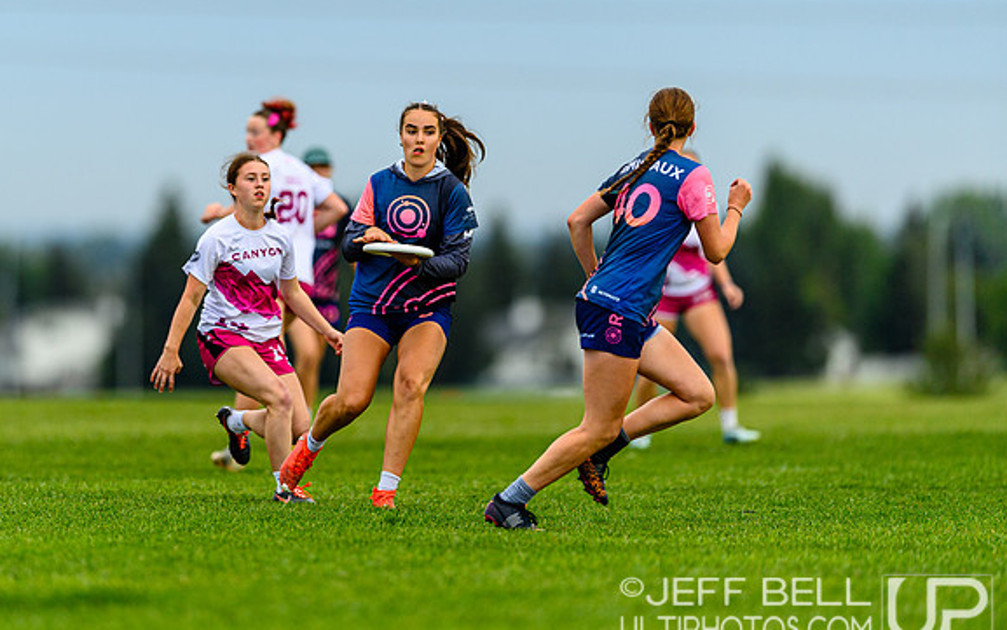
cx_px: 344
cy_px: 218
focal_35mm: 540
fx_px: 14824
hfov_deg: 3.9
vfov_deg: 2.4
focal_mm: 400
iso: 100
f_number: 3.2
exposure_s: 1/1250
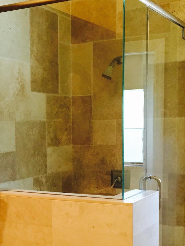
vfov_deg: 31.1
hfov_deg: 23.8
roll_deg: +1.1
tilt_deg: -6.8
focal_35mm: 61
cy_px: 184
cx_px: 48
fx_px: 435
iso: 200
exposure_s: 1/30
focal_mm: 4.15
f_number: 2.2
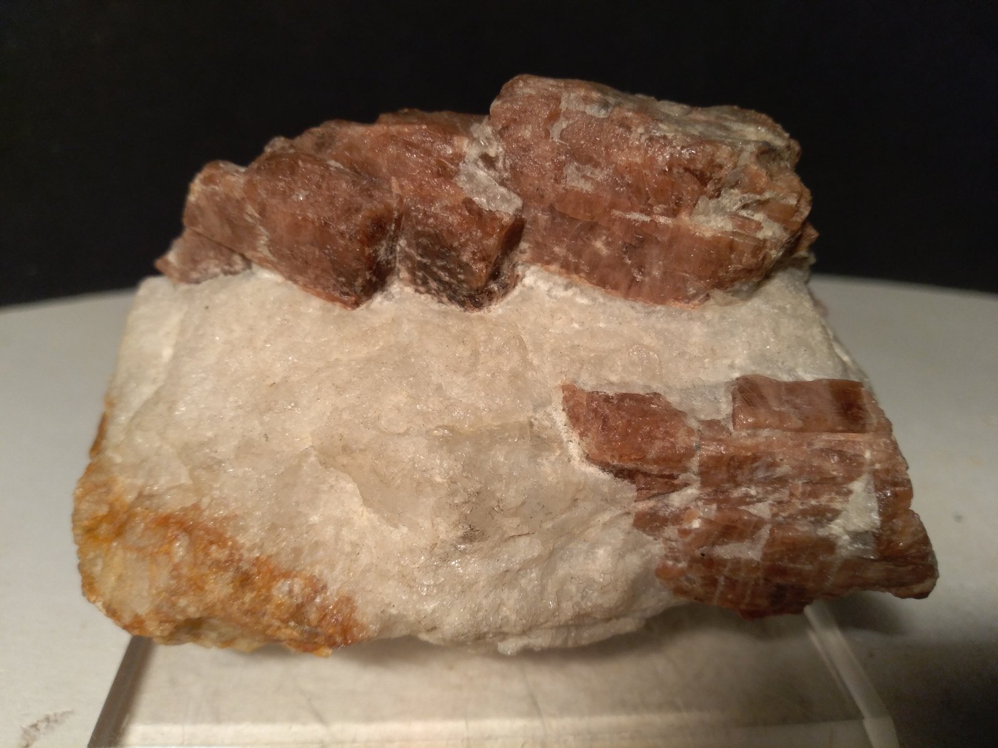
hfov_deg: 67.3
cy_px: 374
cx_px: 499
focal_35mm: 26
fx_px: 750
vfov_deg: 53.1
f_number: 2
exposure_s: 1/33.3
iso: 141
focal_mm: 3.54
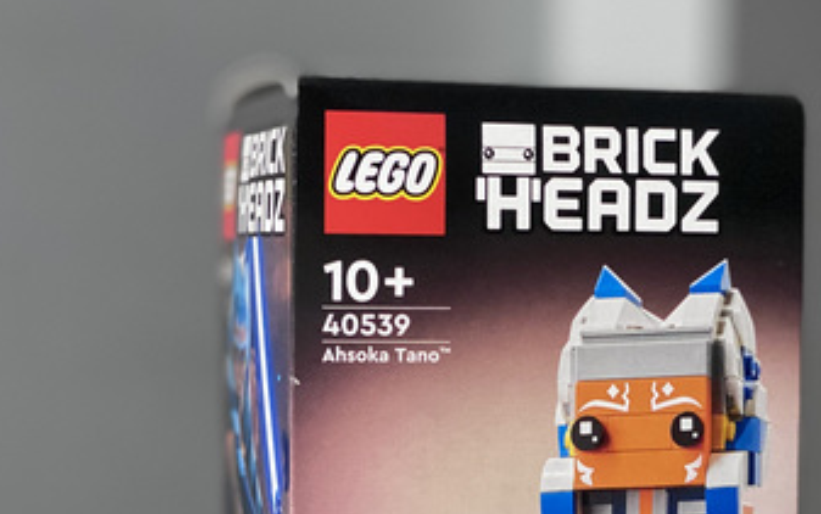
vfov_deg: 13.3
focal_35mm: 98
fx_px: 2194
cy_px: 421
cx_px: 538
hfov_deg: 21.1
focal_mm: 6
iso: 250
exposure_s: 1/112
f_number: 2
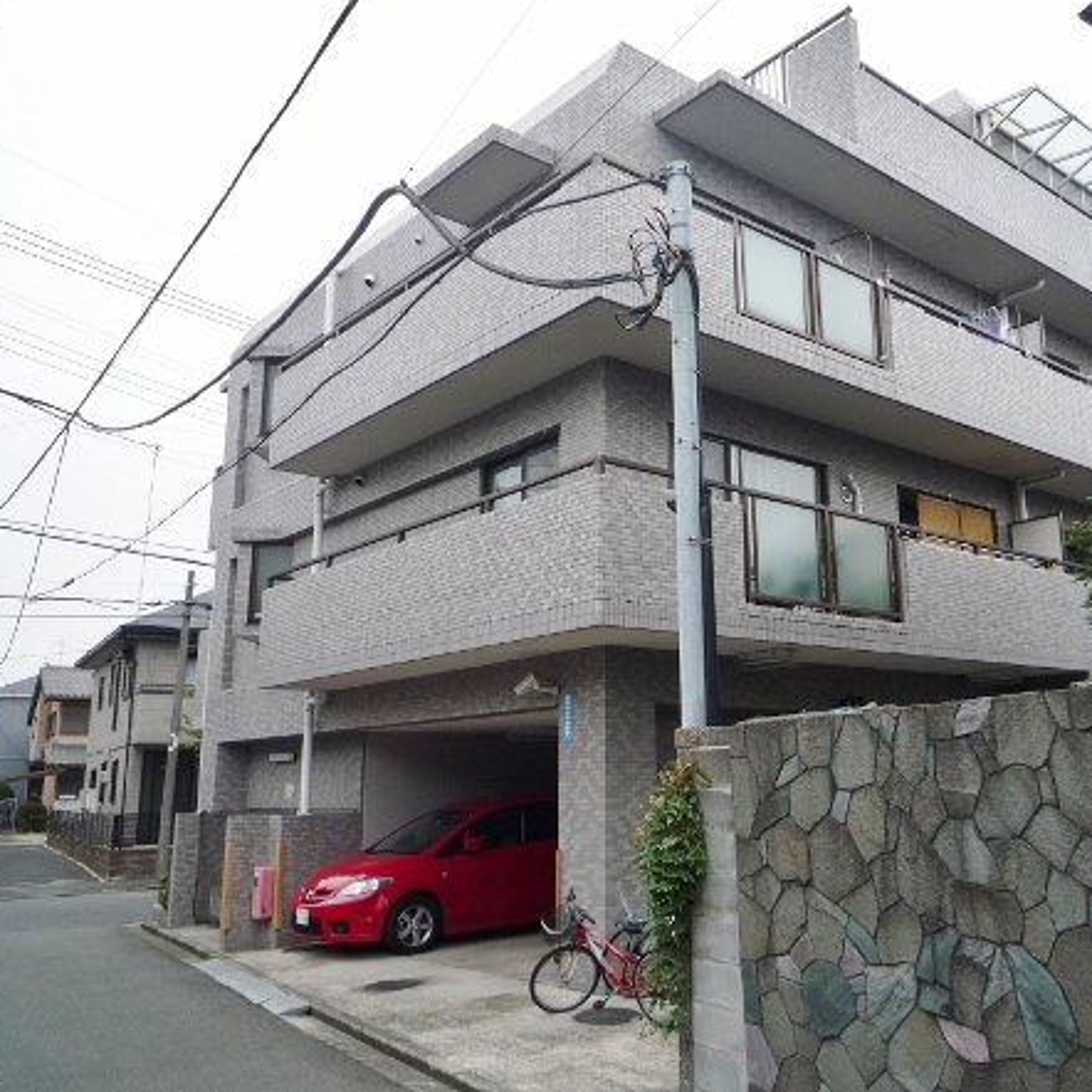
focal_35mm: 30
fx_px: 1071
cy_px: 539
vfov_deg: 54.0
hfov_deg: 53.2
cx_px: 704
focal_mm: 4.4
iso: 100
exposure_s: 1/125
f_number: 2.8
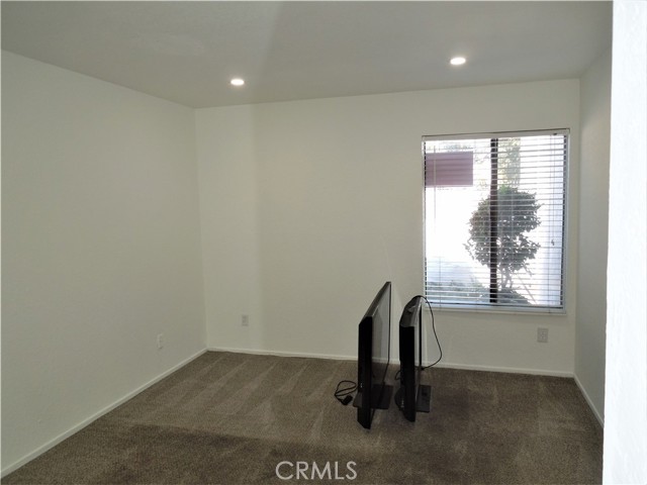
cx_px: 324
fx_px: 467
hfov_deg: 69.4
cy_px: 242
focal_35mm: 25
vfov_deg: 54.9
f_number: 3.3
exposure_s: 1/60
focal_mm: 4.5
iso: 100
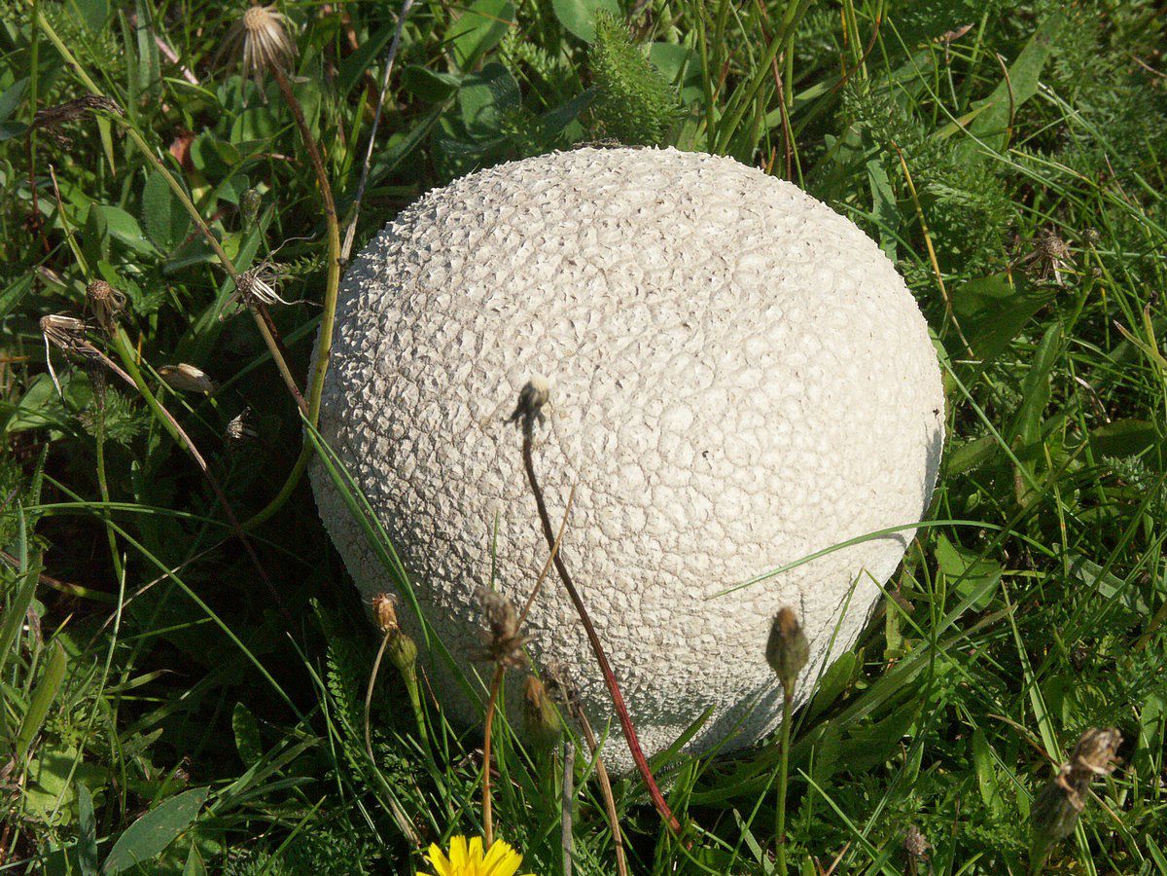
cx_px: 584
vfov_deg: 11.4
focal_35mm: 130
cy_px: 438
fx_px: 4383
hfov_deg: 15.2
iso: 200
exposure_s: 1/800
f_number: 11
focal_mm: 33.03
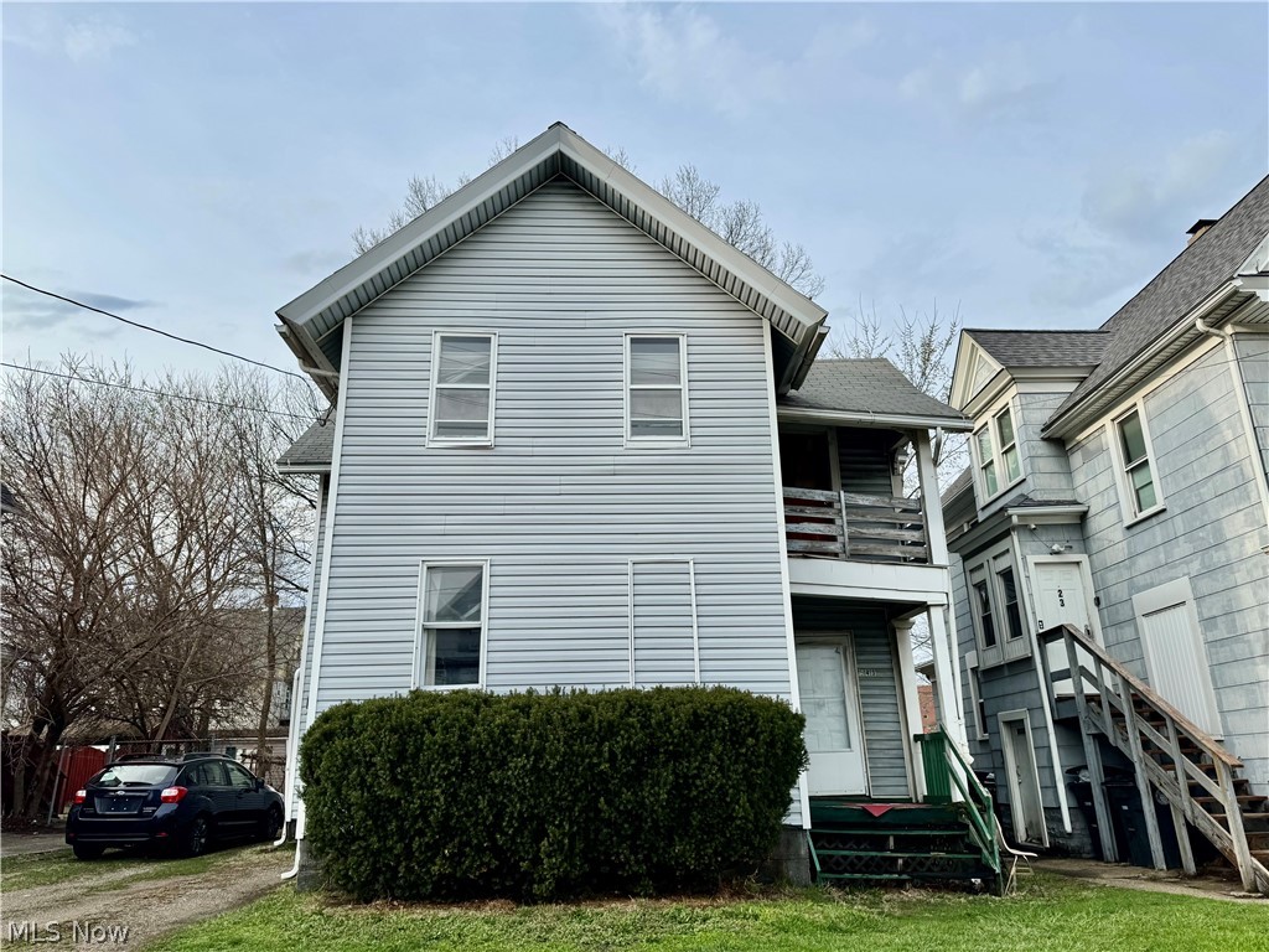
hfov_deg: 71.6
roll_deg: +1.1
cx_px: 634
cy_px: 476
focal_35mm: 24
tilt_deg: +18.2
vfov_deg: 56.8
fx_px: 880
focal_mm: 6.76
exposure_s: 1/2710
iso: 80
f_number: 1.78
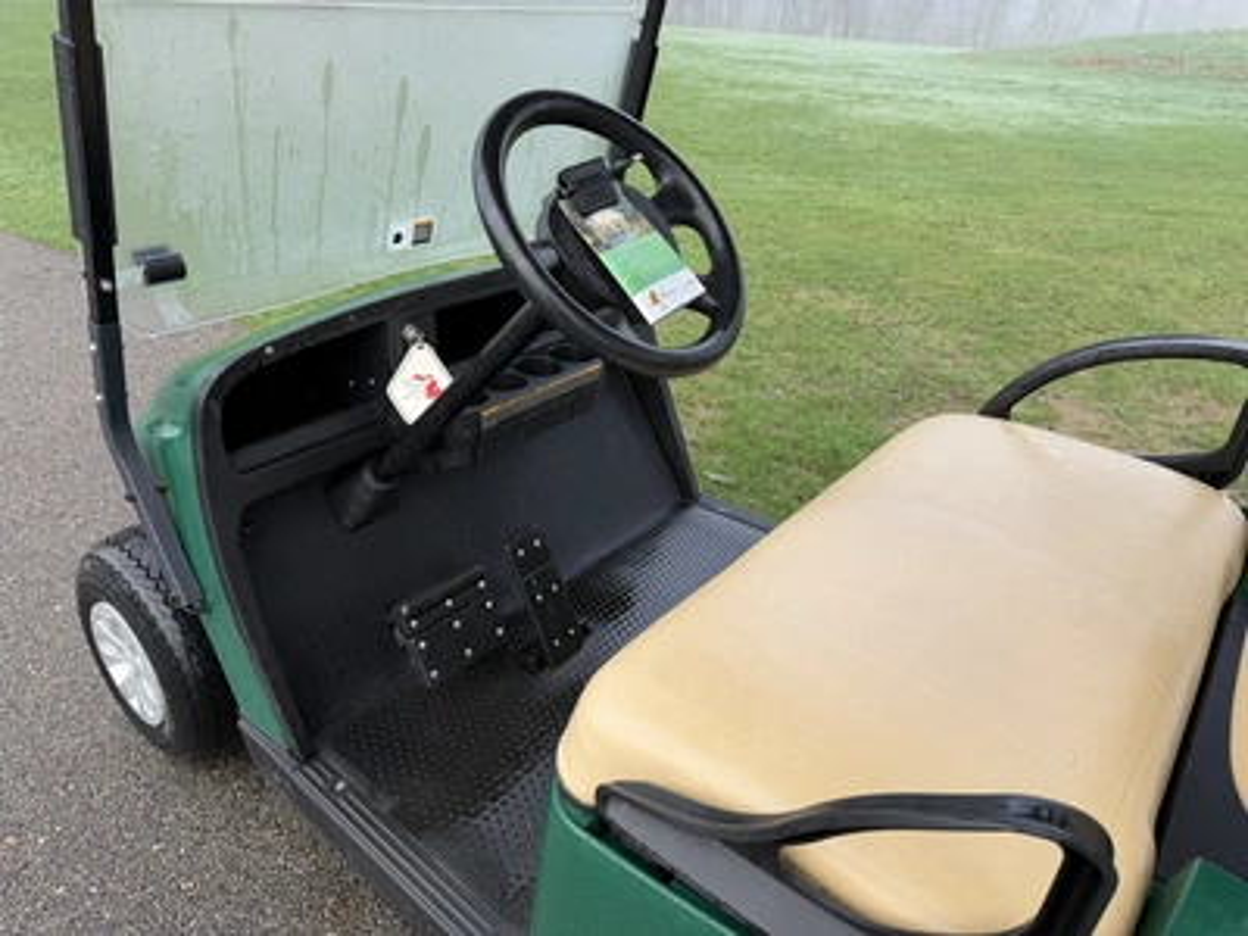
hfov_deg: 71.6
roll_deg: -1.7
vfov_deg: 56.8
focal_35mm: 24
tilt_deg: -25.4
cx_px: 624
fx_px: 865
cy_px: 468
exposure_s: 1/423
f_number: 1.78
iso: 80
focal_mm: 6.76
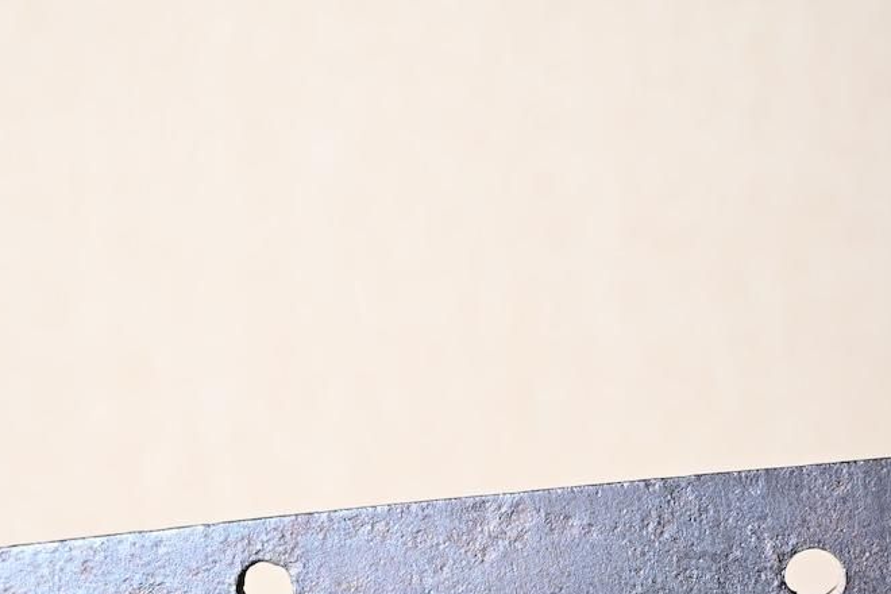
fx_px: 2636
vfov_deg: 12.7
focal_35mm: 107
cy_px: 543
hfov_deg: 19.2
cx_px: 501
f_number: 4
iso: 100
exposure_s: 1
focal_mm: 33.5
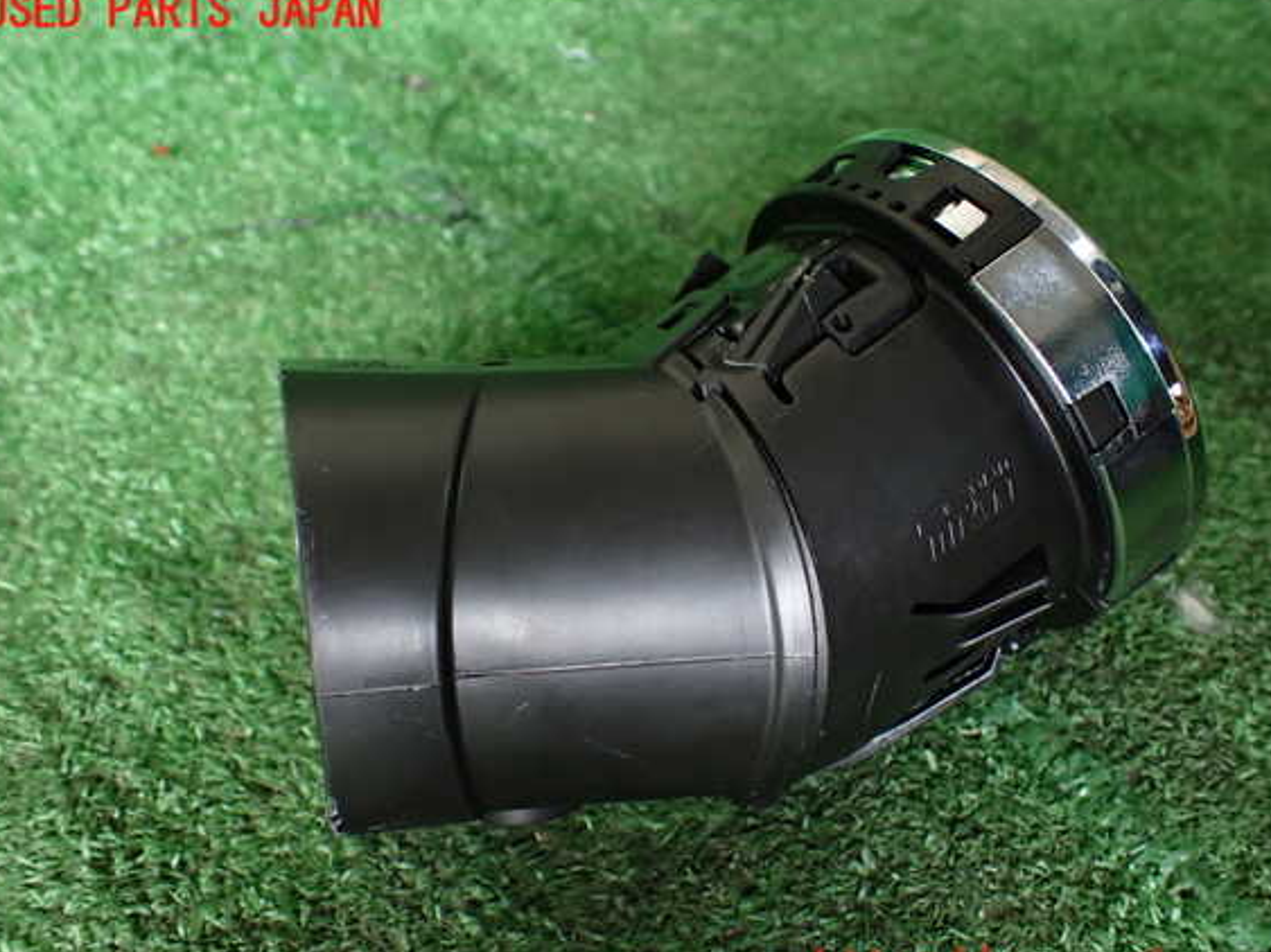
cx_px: 648
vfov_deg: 44.1
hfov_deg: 56.8
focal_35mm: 32
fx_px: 1175
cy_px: 492
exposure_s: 1/125
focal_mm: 5.4
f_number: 2.3
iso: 400
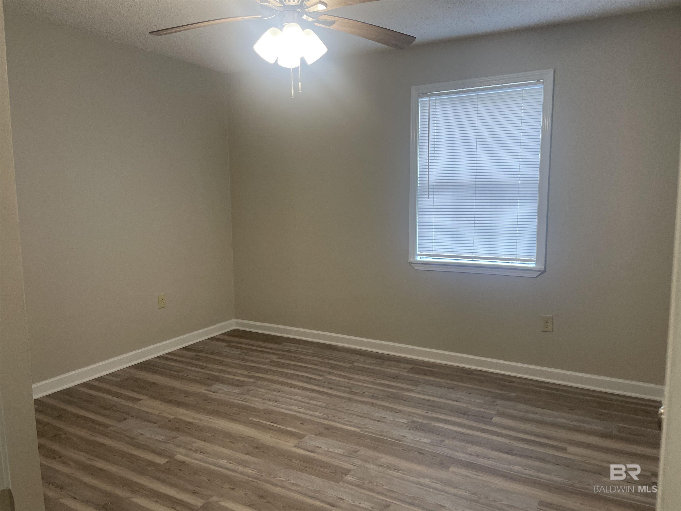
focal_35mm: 26
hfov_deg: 67.3
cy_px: 256
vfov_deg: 53.1
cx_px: 340
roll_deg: +1.7
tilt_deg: -7.3
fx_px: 511
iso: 125
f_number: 1.6
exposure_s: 1/120
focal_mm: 4.2
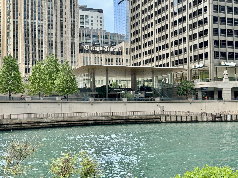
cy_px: 89
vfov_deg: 30.3
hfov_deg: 39.7
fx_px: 330
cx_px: 119
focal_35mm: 48
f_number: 1.78
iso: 64
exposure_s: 1/693
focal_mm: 6.76
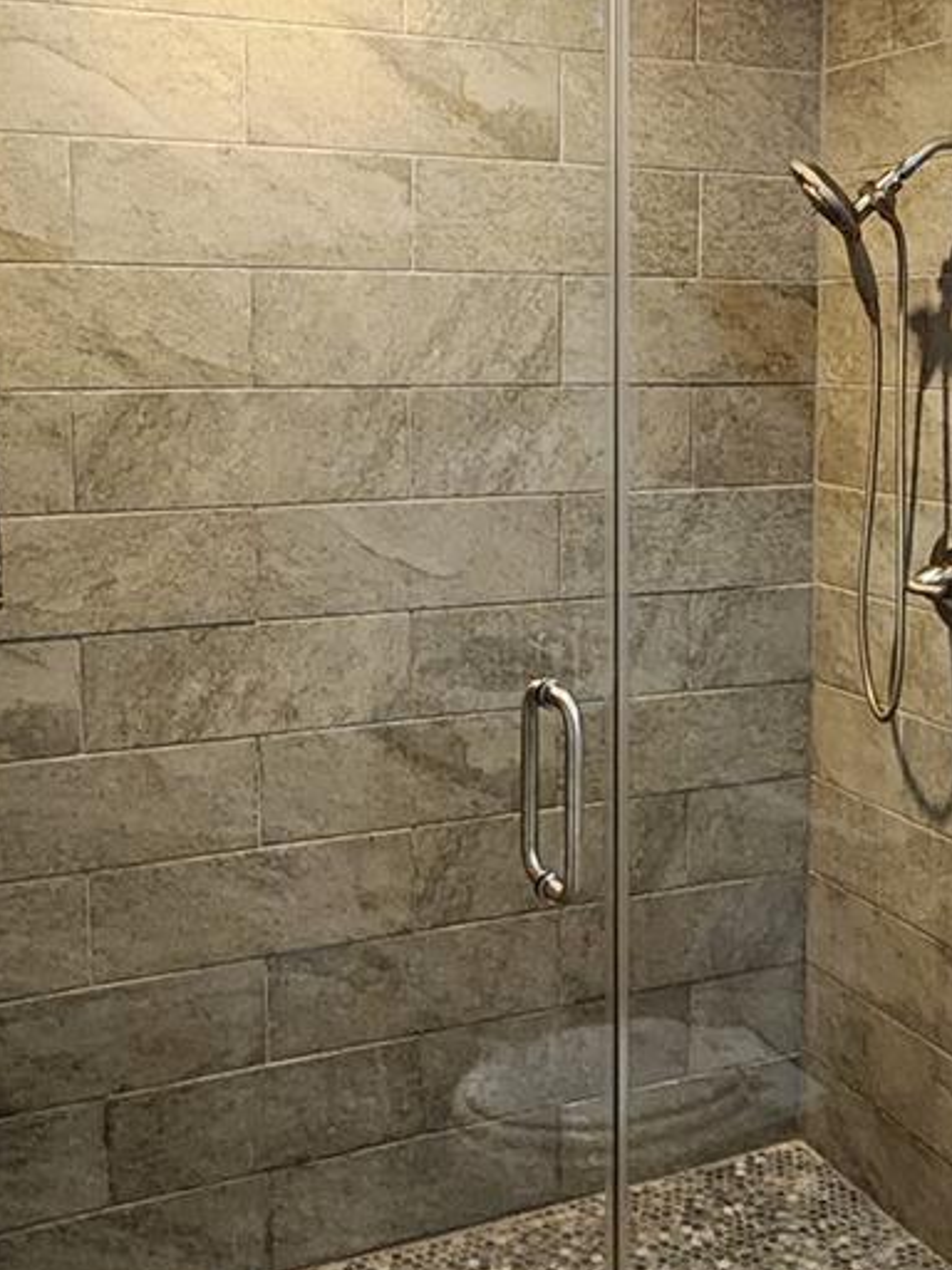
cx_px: 605
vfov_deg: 47.6
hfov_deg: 36.6
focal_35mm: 39
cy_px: 511
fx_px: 1430
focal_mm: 2.2
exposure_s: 1/30
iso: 400
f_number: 2.2
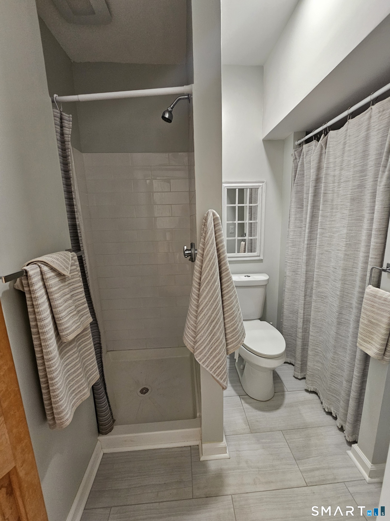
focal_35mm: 13
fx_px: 195
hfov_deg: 89.9
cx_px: 195
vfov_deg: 106.2
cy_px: 260
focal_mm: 2.2
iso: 200
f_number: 2.2
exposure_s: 1/60
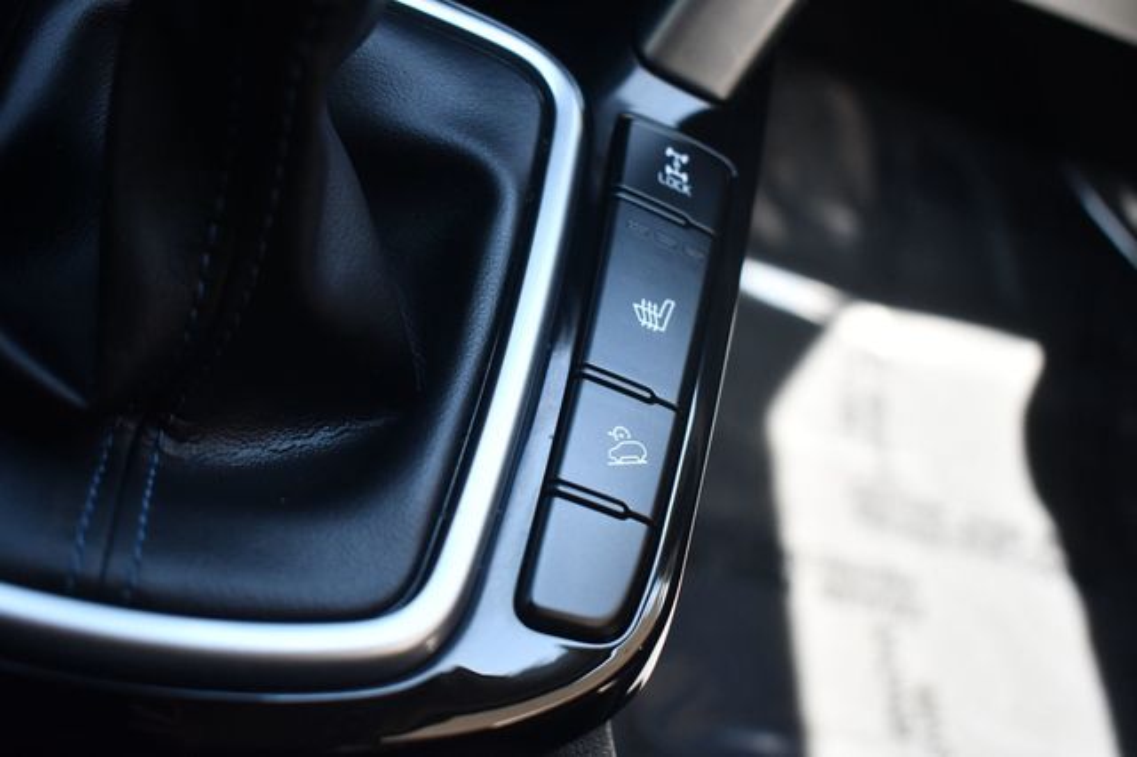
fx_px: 1452
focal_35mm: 46
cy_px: 378
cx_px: 568
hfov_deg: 42.8
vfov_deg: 29.2
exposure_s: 1/200
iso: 800
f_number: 4.2
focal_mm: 31
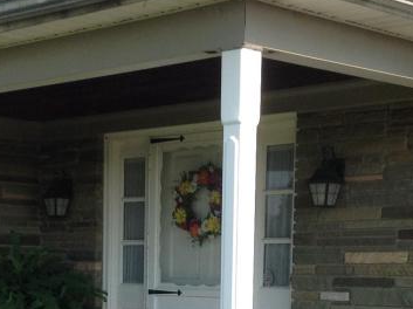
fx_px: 1216
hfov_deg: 19.3
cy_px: 368
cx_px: 160
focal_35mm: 102
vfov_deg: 14.1
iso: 50
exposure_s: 1/889
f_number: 2.4
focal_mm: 4.28
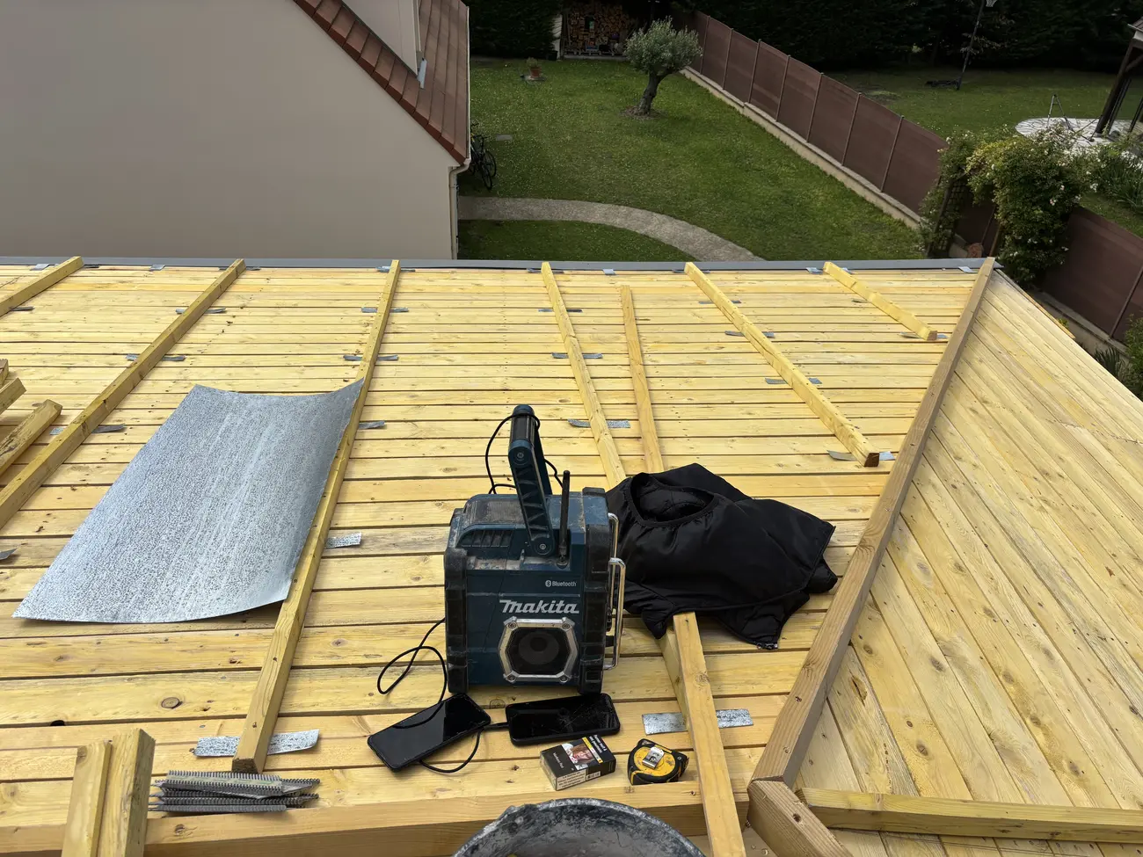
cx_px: 572
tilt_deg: -37.0
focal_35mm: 26
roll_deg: -4.2
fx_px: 859
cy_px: 428
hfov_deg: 67.3
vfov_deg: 53.1
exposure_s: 1/7194
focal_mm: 5.96
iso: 50
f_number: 1.6
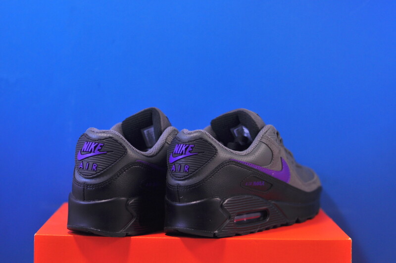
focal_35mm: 75
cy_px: 132
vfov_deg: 18.1
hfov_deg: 27.0
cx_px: 198
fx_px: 824
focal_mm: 50
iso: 250
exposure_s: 1/320
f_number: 2.5
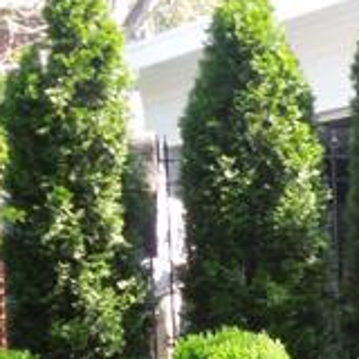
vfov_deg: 7.8
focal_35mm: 220
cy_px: 512
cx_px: 518
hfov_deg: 7.8
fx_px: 2581
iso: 100
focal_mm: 7
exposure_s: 1/80
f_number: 3.8
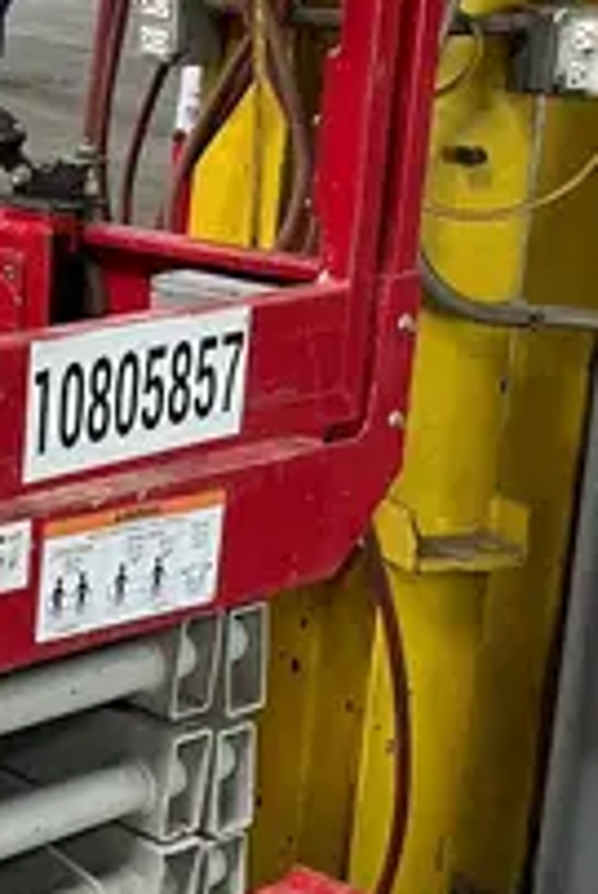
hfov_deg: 13.3
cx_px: -275
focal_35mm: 98
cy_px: 476
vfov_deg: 20.8
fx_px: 2437
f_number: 1.6
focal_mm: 5.1
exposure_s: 1/60
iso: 160
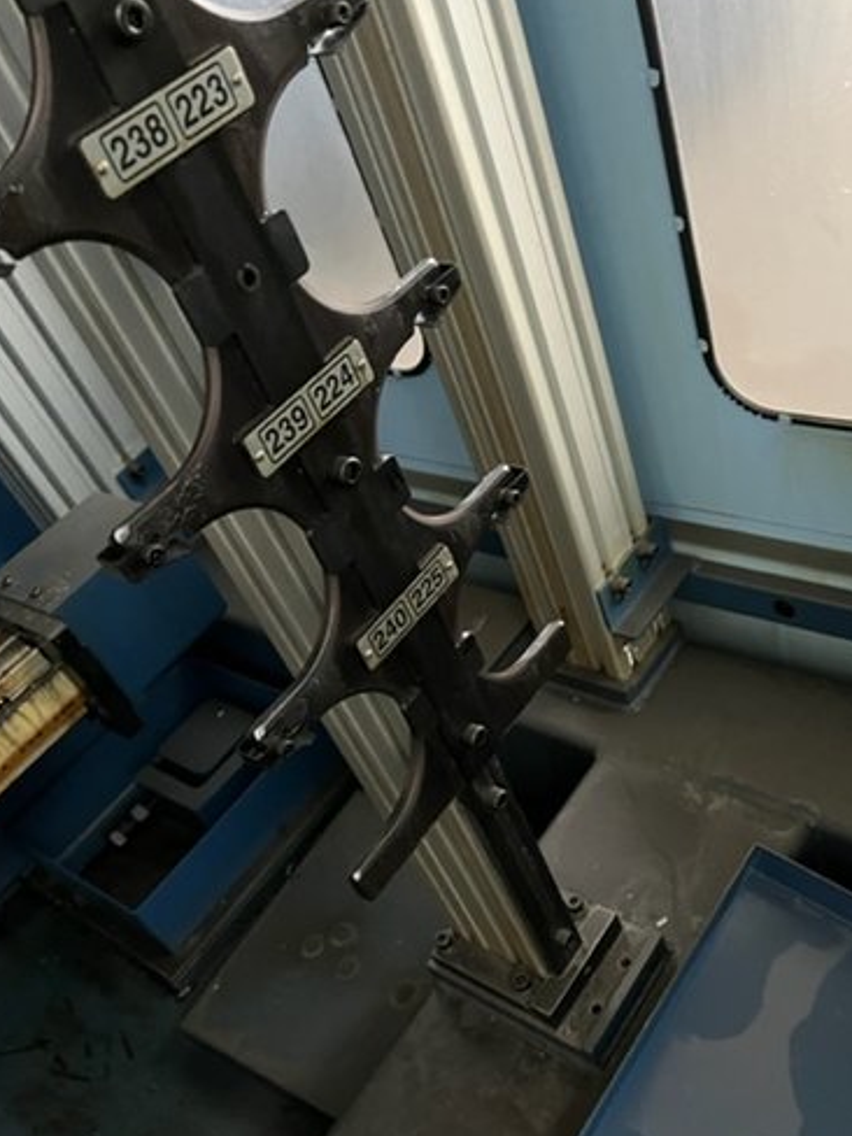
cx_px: 494
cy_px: 670
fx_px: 1050
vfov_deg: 56.5
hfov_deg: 44.0
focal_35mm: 32
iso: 640
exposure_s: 1/30
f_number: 1.6
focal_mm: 5.1
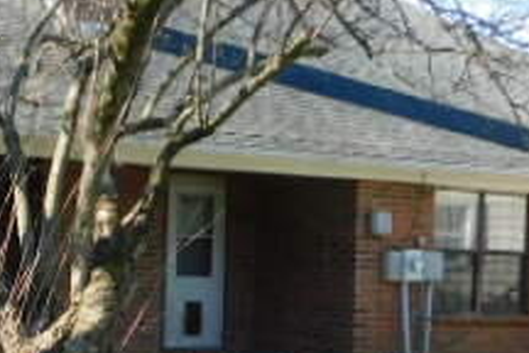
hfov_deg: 26.2
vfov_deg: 19.1
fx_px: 1043
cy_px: 252
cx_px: -59
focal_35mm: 71
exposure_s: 1/250
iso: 125
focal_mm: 4
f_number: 3
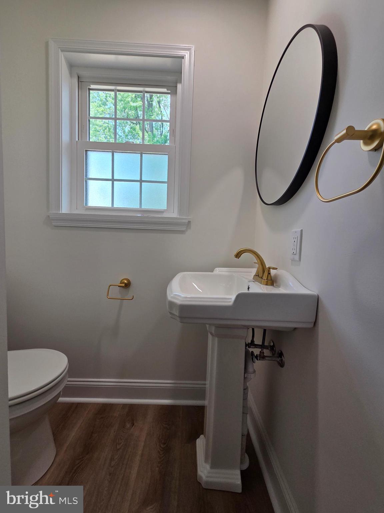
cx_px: 192
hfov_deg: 89.9
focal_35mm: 13
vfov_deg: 106.2
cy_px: 256
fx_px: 192
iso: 80
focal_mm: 2.2
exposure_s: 1/120
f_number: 2.2
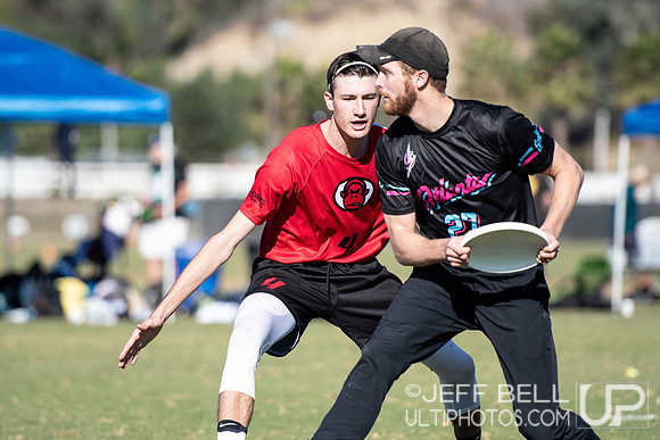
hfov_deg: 6.9
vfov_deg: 4.6
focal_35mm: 300
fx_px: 5501
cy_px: 220
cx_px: 330
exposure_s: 1/4000
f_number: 2.8
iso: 200
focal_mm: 200
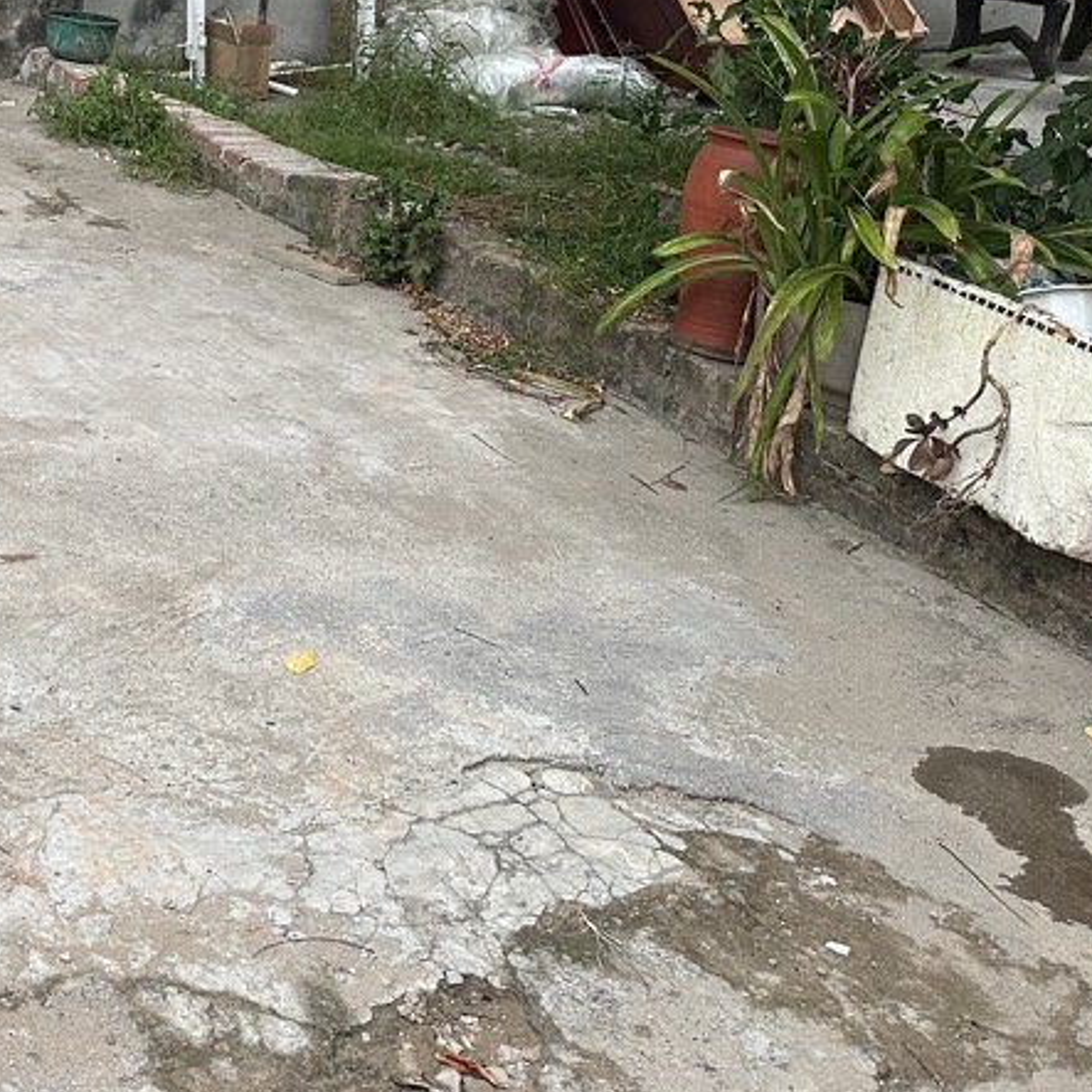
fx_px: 1749
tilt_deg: -13.1
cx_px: -17
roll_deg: -4.0
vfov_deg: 33.6
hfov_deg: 31.8
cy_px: 205
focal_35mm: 49
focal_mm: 6.86
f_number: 1.78
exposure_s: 1/121
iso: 200
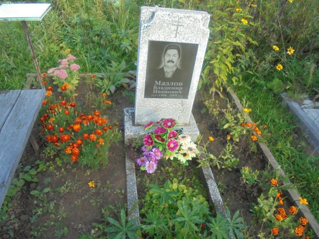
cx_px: 160
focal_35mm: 26
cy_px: 120
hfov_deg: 67.3
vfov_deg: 53.1
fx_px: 240
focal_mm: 4.6
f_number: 3.5
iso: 200
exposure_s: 1/250
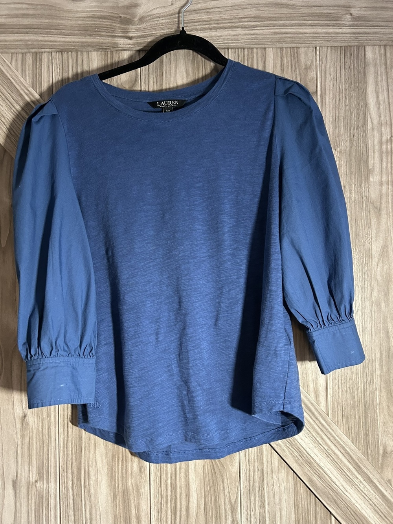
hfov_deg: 53.1
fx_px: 394
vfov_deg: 67.3
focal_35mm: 26
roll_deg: +2.6
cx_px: 196
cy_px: 262
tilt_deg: +0.3
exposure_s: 1/60
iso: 400
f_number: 1.5
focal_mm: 5.7
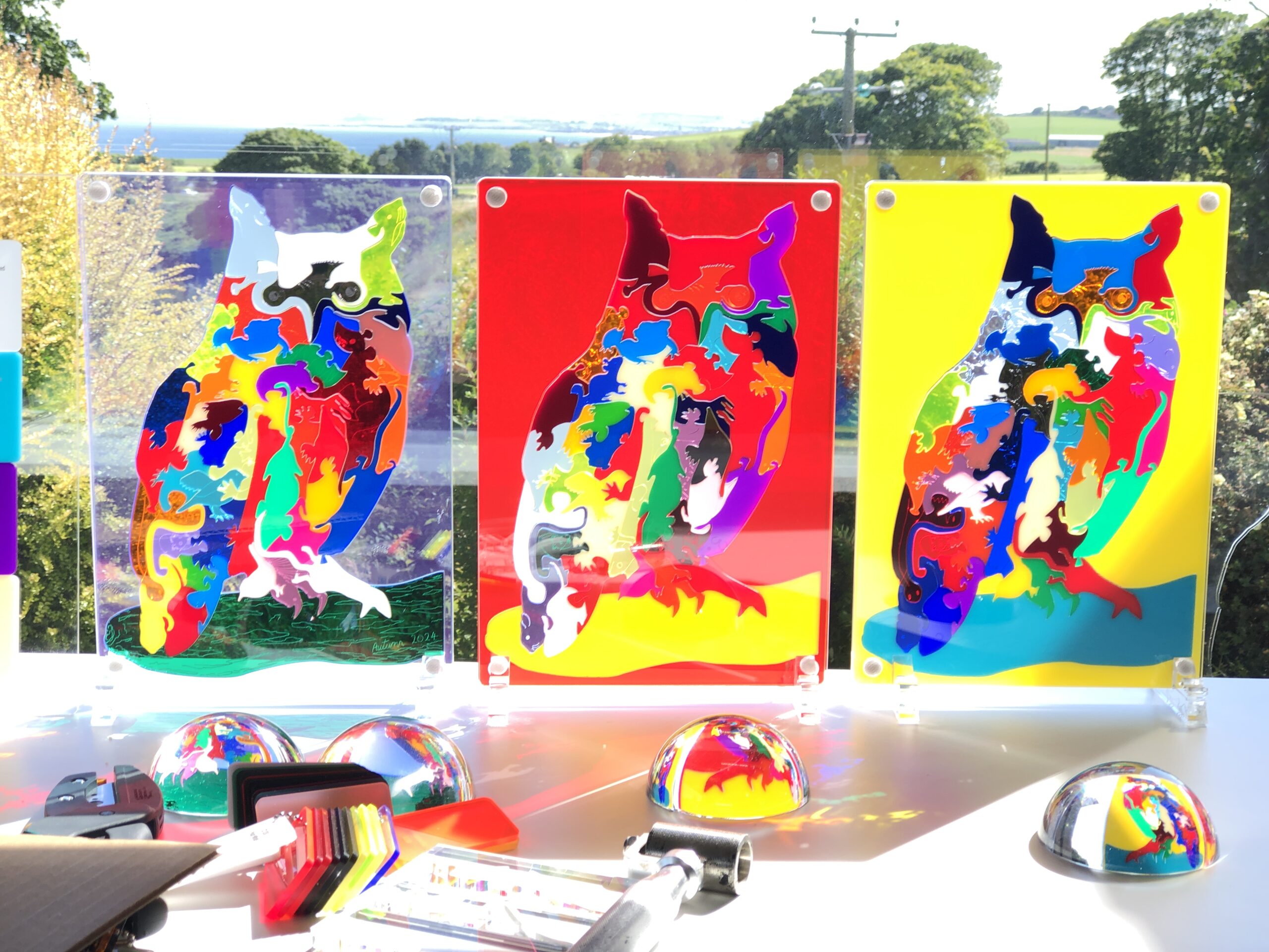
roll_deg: -1.3
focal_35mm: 57
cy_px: 476
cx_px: 634
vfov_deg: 25.7
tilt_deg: -11.1
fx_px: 2090
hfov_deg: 33.8
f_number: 2.8
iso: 20
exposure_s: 1/122
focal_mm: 6.6
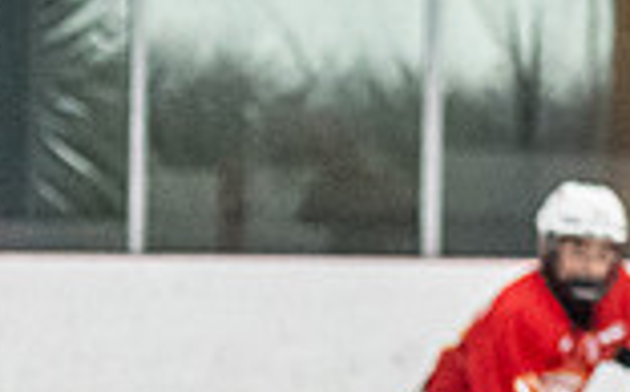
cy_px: 827
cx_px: -52
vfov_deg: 1.5
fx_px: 15139
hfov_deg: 2.4
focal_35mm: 883
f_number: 2.8
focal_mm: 90
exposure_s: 1/800
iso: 3200
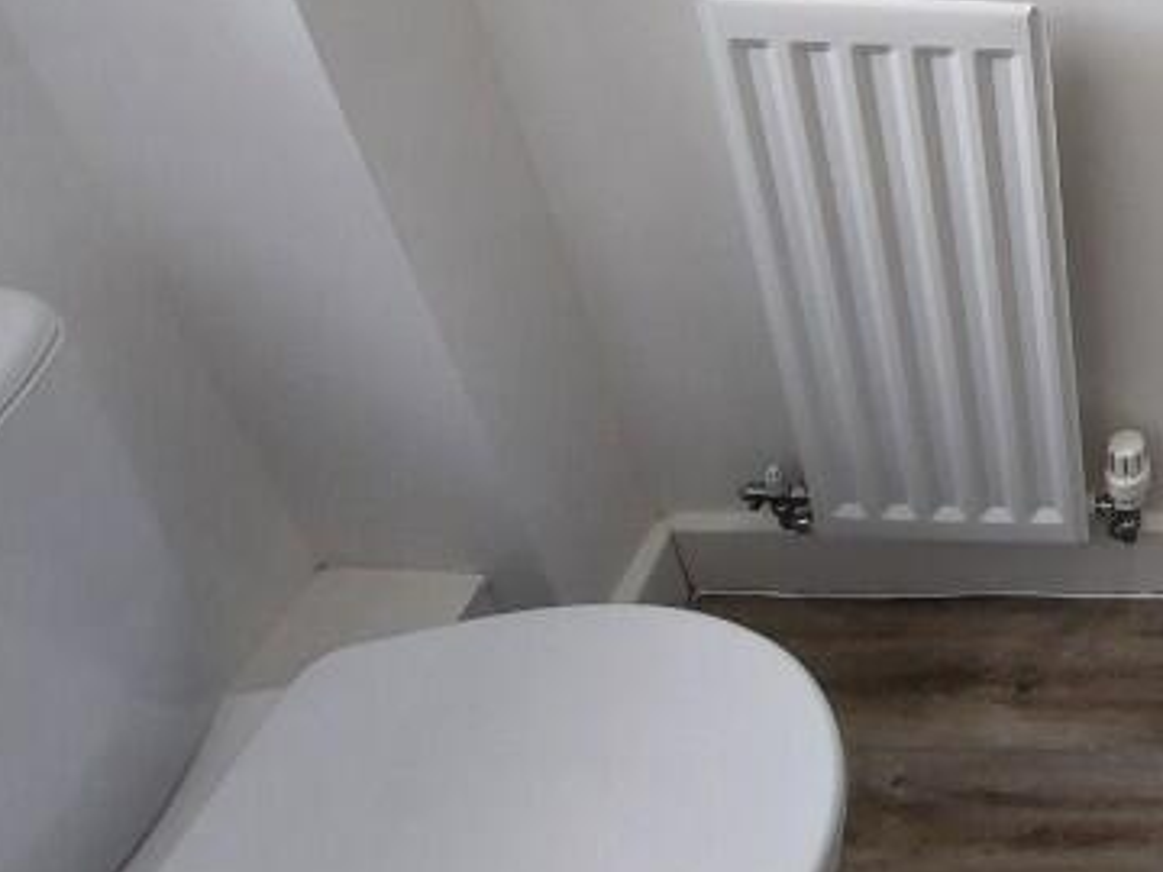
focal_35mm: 37
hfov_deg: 37.0
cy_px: -71
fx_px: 1243
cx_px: 1425
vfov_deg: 33.9
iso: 64
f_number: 2.2
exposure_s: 1/50
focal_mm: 1.74
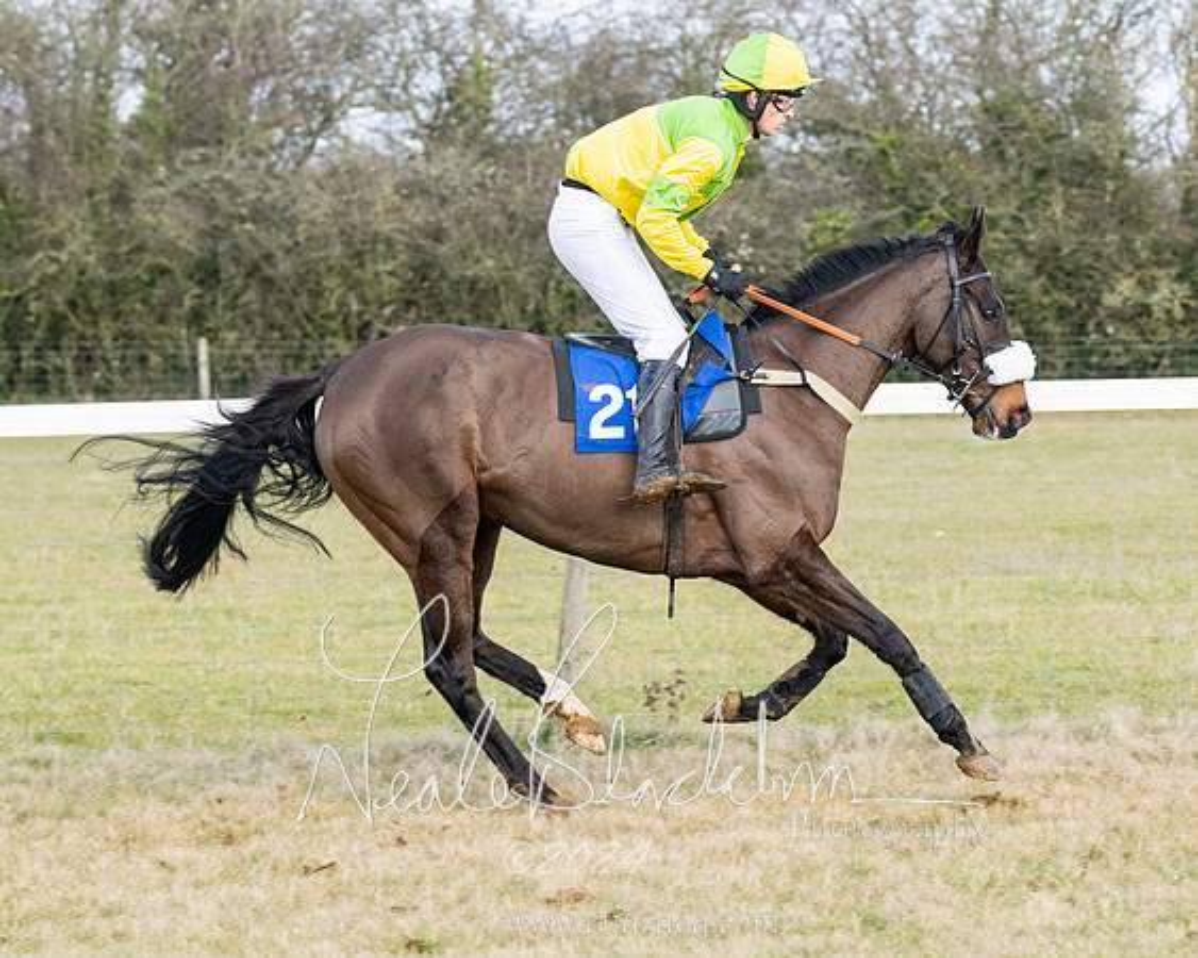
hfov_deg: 9.0
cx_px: 812
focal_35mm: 215
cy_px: 541
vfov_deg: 7.2
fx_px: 7628
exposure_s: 1/800
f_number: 5
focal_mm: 105
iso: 400
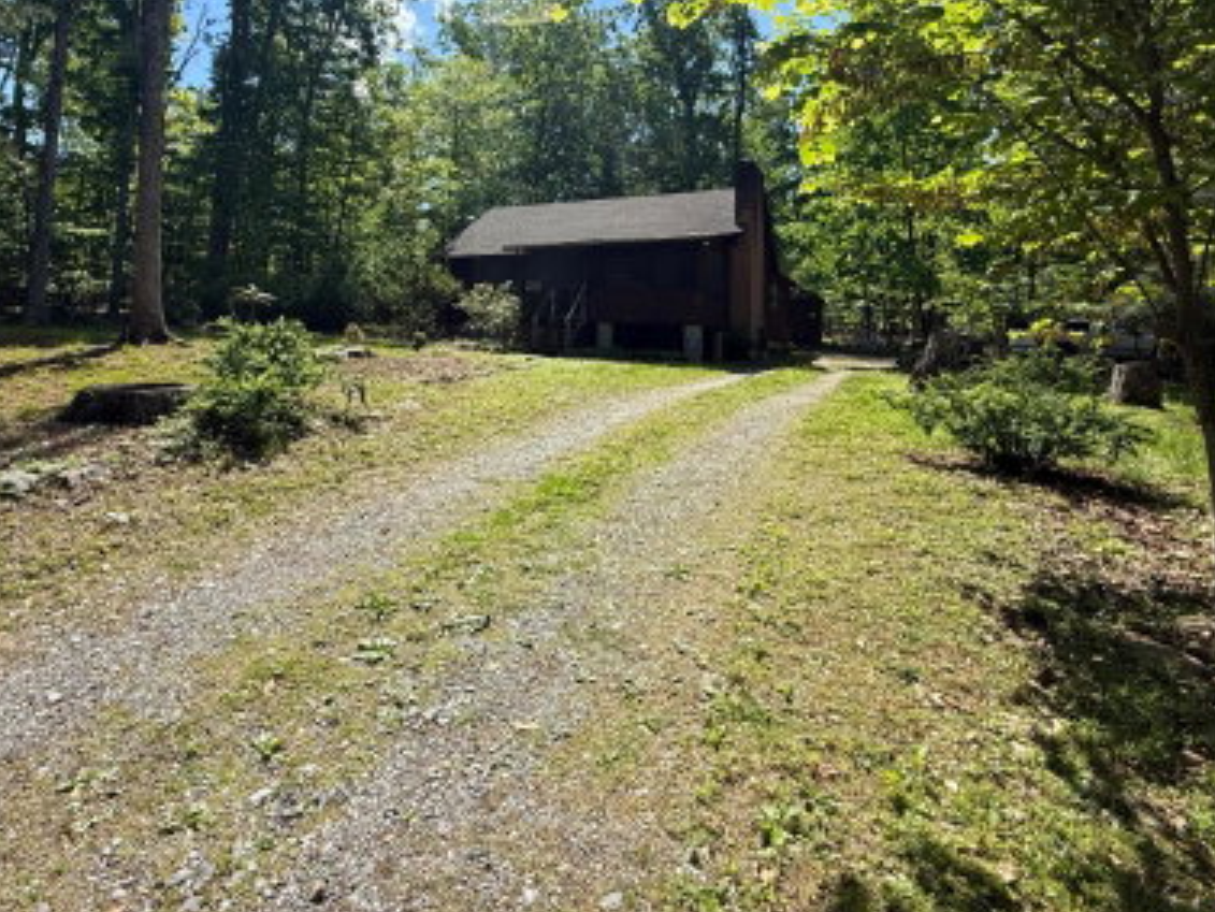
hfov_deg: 84.2
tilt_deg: +5.2
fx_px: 667
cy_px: 306
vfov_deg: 66.9
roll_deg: -2.9
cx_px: 532
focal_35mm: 19
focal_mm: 2.22
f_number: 2.2
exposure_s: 1/1399
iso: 50
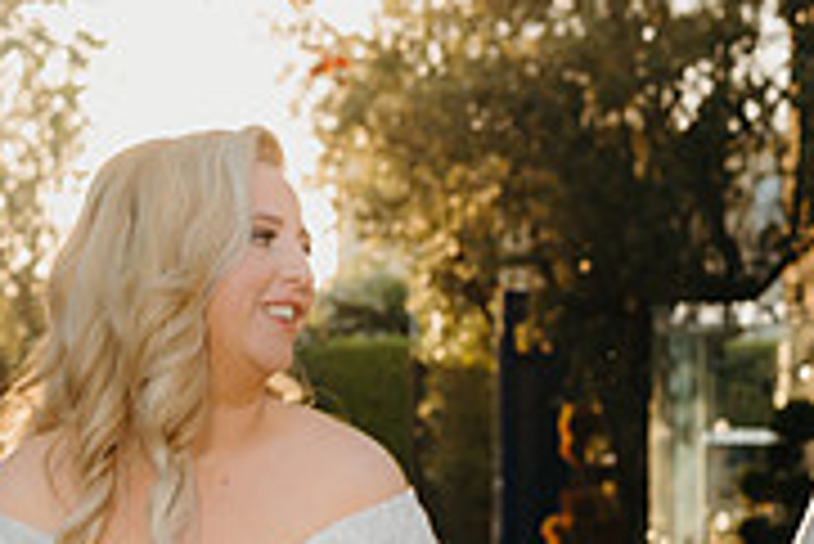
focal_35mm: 127
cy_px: 666
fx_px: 2874
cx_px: 581
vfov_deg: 10.6
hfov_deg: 16.1
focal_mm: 35
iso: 100
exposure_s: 1/250
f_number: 3.2
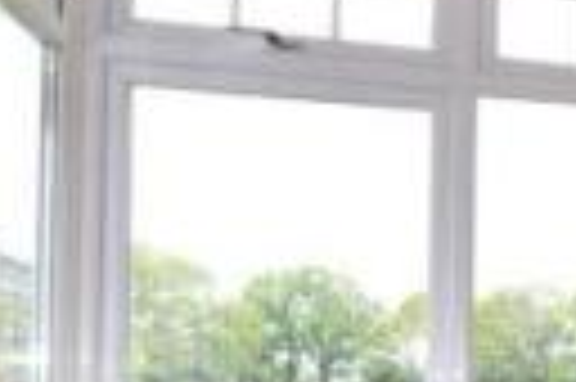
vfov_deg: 17.1
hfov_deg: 18.9
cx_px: 1089
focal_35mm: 77
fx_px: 1230
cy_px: 411
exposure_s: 1/60
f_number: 11
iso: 200
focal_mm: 10
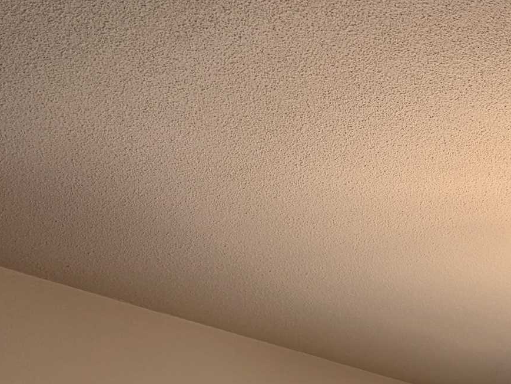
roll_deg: +1.6
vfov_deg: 14.5
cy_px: 649
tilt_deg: +4.9
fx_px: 1358
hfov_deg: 20.0
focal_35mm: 92
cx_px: 609
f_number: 1.6
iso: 50
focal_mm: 5.96
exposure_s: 1/172
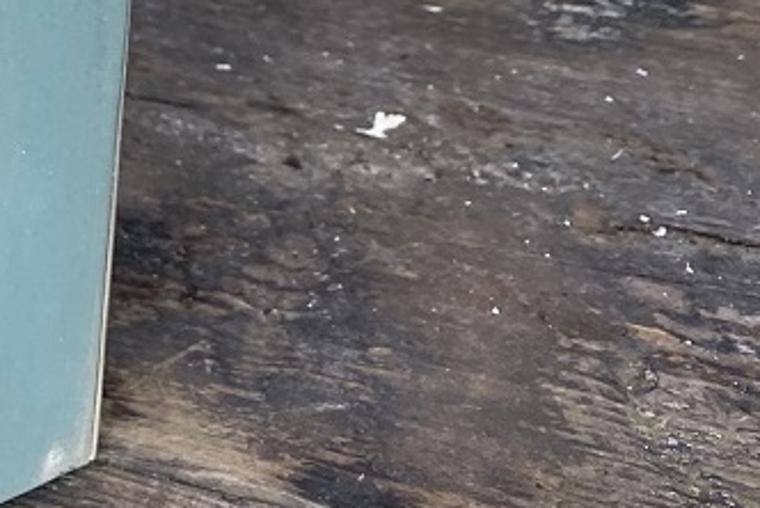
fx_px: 2578
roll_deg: -0.9
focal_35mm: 122
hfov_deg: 15.2
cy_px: -744
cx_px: -459
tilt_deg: -13.5
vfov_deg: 9.8
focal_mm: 4.25
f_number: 1.8
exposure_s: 1/304
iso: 32
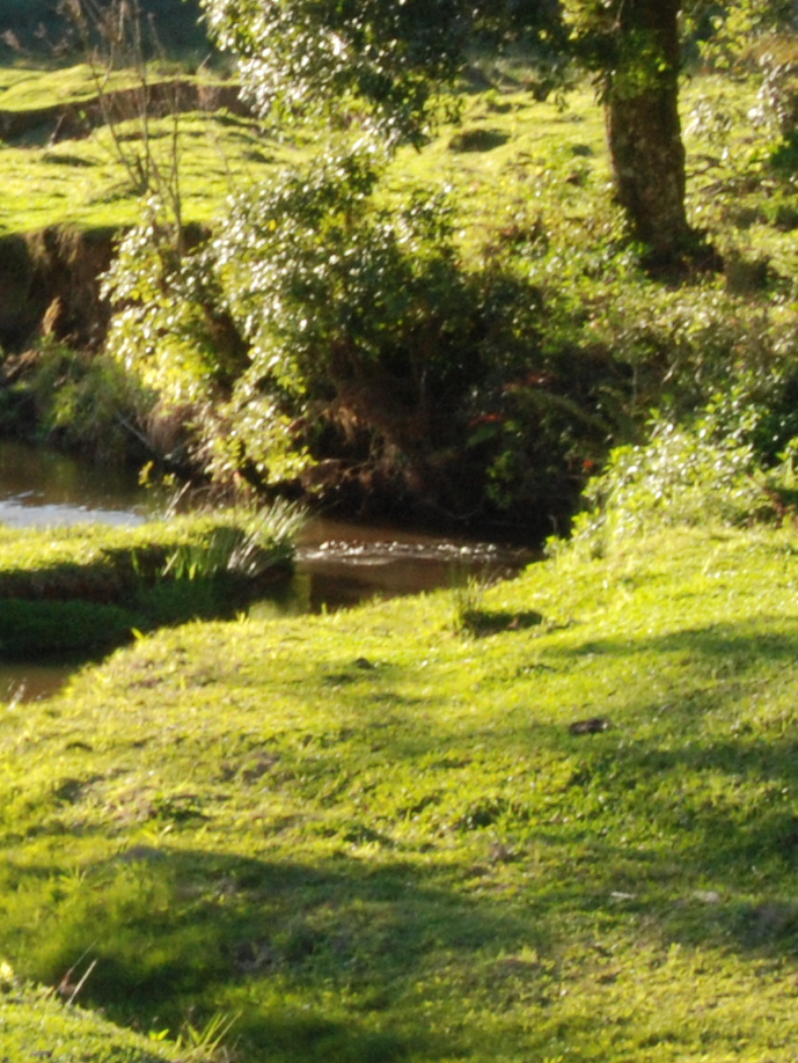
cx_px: -192
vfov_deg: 9.5
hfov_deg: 7.1
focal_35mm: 207
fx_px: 6360
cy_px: 139
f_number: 20
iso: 400
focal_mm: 34
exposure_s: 1/30
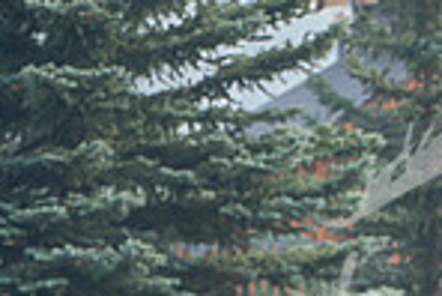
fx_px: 14317
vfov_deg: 1.2
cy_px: 510
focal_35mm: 1165
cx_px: 705
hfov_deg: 1.8
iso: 500
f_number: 5.6
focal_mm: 297
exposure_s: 1/640
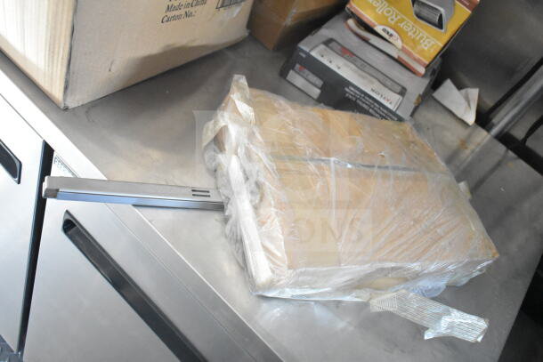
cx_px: 272
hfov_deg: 55.1
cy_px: 181
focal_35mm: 34
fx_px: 520
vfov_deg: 38.4
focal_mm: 23
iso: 8000
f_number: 3.8
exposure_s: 1/40
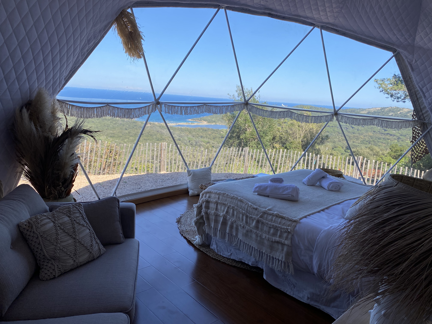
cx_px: 216
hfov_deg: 67.3
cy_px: 162
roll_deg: -3.3
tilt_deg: -11.7
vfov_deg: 53.1
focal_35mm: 26
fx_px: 324
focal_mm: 4.25
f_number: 1.8
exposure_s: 1/1429
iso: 32
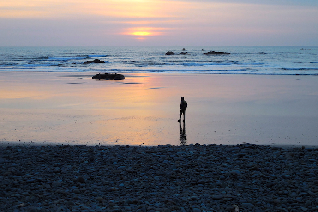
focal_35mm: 74
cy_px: 98
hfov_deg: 27.4
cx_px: 158
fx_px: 653
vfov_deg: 18.4
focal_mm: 12.6
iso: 125
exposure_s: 1/80
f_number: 4.7
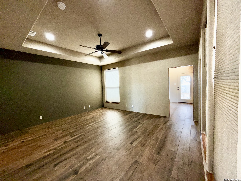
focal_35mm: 14
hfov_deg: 102.1
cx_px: 120
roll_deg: +2.9
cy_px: 90
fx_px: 97
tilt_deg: -2.7
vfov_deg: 85.7
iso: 40
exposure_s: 1/60
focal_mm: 2.22
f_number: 2.2
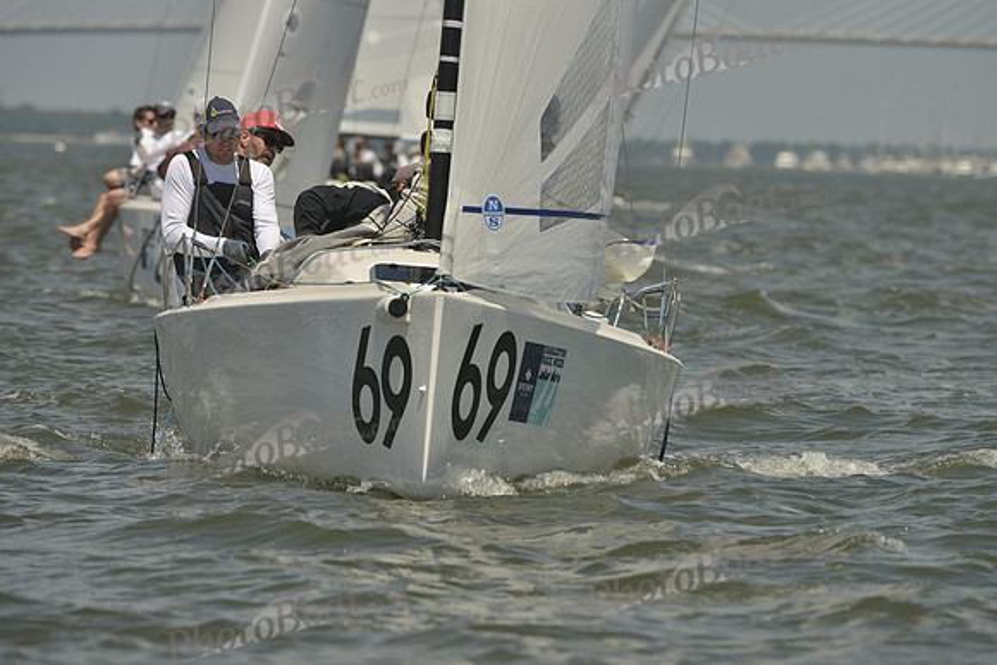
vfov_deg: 3.4
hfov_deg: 5.2
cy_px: 332
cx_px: 498
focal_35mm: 400
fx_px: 11080
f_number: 10
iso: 280
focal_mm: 400
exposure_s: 1/1250
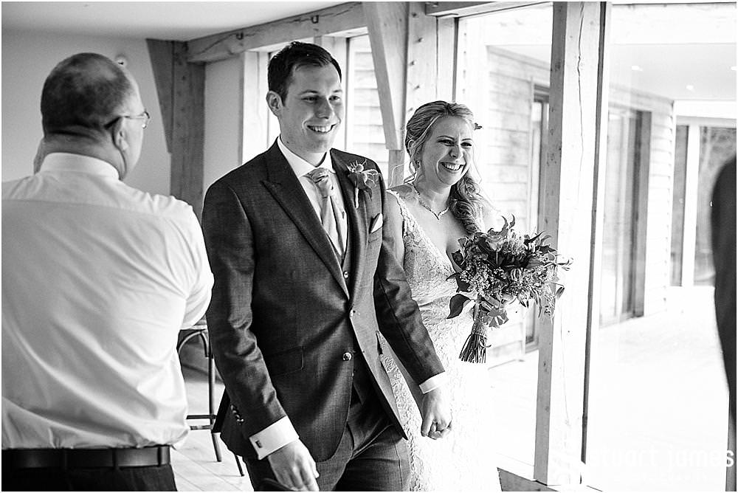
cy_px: 246
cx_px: 369
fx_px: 1538
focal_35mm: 75
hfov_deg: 27.0
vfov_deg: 18.2
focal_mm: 50
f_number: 2.8
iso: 3200
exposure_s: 1/125
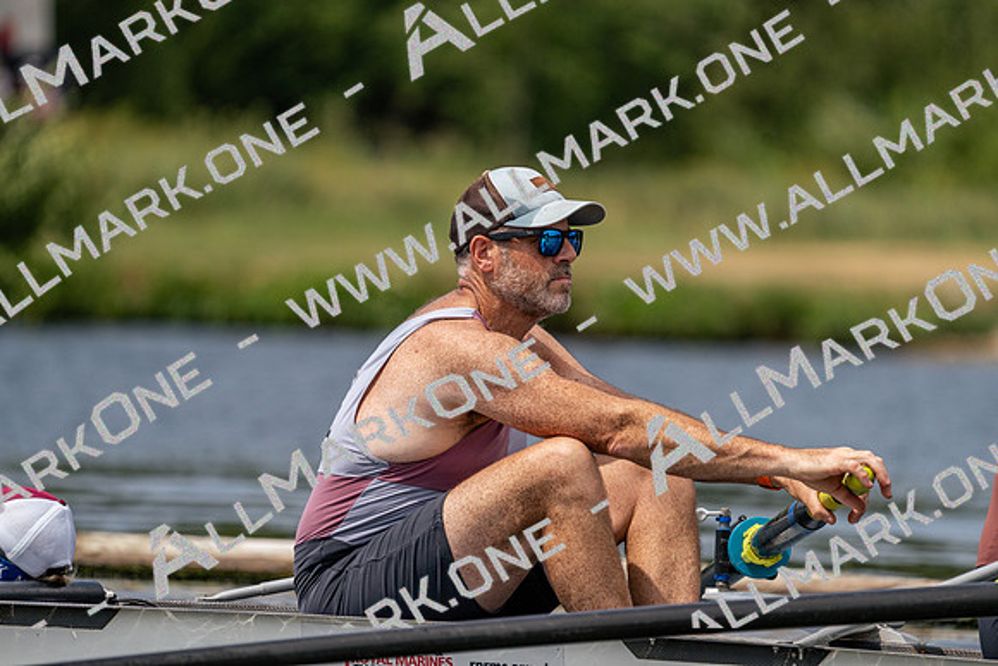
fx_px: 12422
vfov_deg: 3.1
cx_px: 499
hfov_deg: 4.6
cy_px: 333
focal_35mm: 448
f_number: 6.3
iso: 250
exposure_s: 1/1600
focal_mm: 448
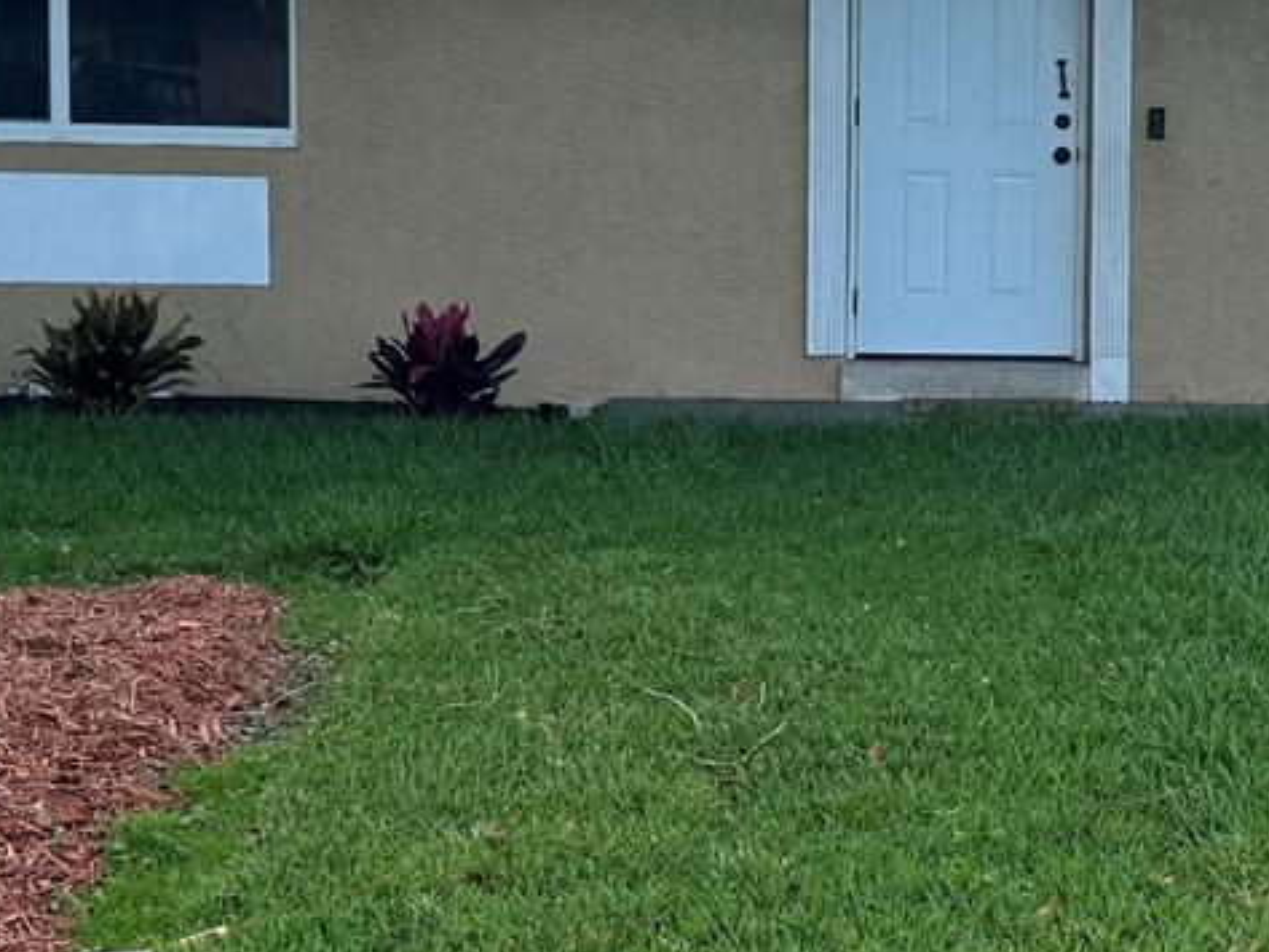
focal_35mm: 81
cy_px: 297
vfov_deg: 18.2
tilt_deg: -4.8
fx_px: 2971
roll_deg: -0.3
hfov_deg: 23.5
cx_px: 1122
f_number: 1.78
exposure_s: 1/1721
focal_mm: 6.76
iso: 80
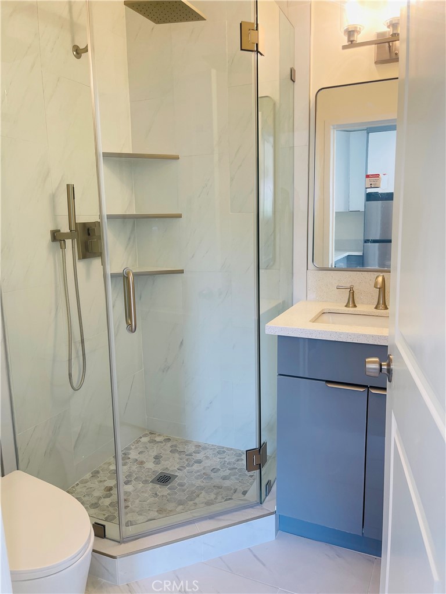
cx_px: 223
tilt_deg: -8.6
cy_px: 297
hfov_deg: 54.9
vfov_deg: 69.4
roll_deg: +1.3
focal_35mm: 25
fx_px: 429
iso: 80
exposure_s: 1/120
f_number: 1.6
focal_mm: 5.1
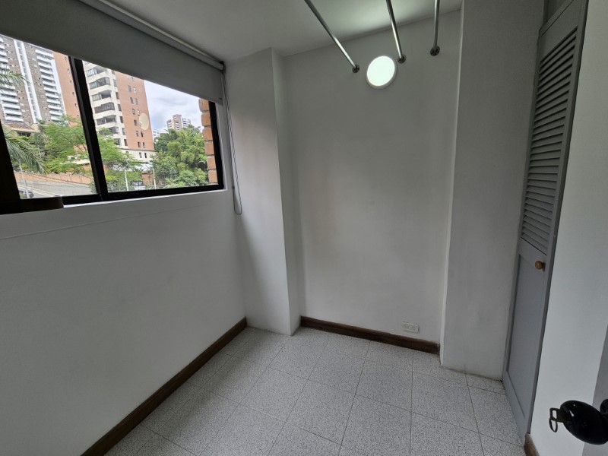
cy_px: 228
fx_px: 228
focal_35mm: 13
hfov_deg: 106.2
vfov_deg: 89.9
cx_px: 304
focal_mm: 2.2
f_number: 2.2
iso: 50
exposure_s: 1/292
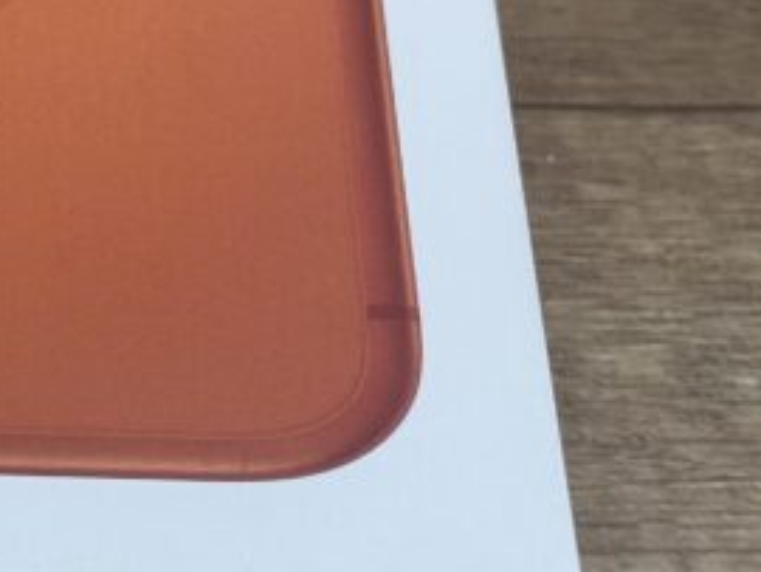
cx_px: -107
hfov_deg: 10.7
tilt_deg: -42.1
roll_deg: -2.4
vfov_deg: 8.1
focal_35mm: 182
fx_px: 4005
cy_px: -56
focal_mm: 6.86
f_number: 1.78
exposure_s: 1/100
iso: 80
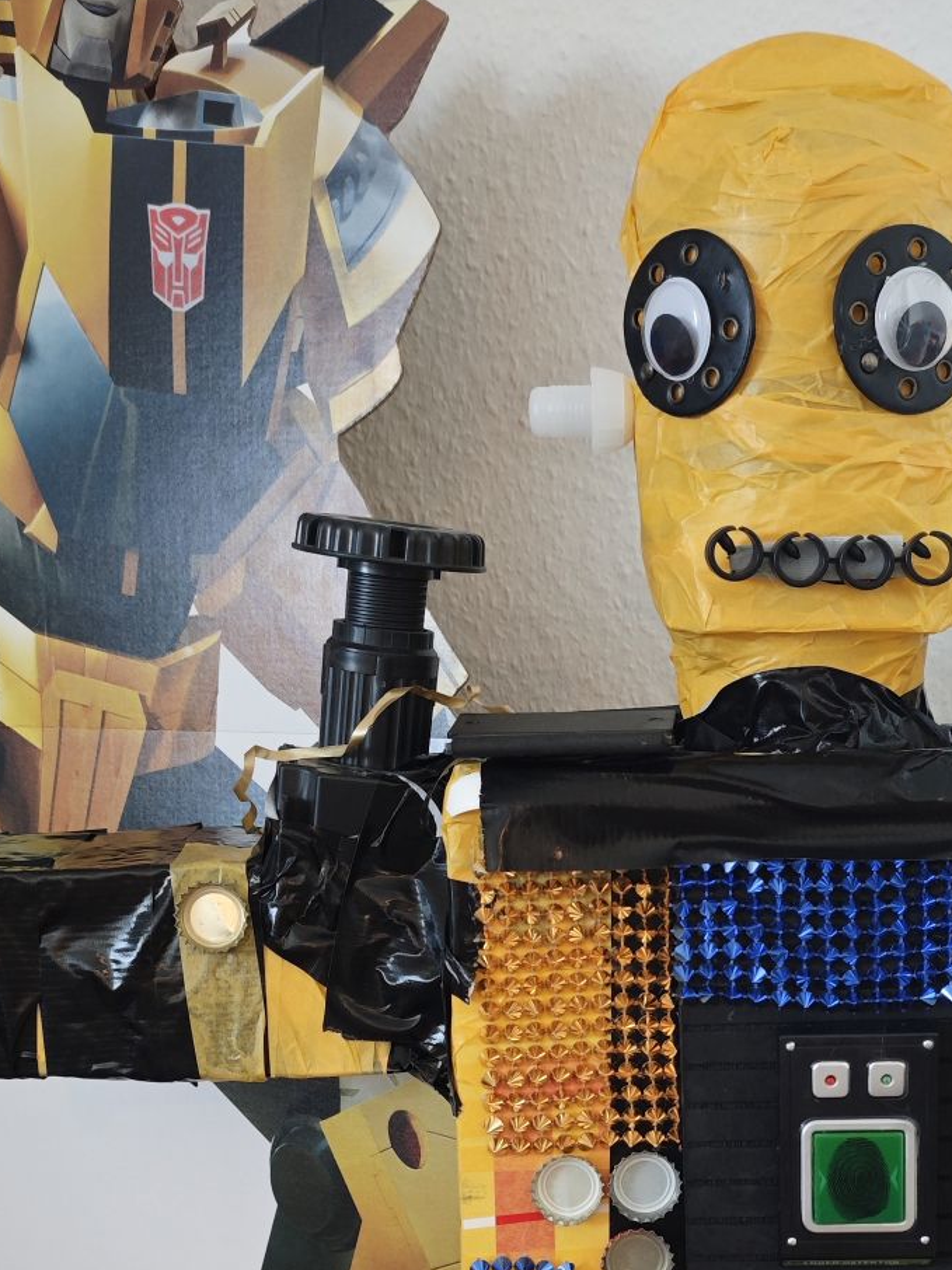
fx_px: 1908
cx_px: 666
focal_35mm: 52
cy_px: 1060
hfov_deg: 27.8
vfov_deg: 35.3
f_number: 1.6
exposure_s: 1/50
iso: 640
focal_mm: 6.55
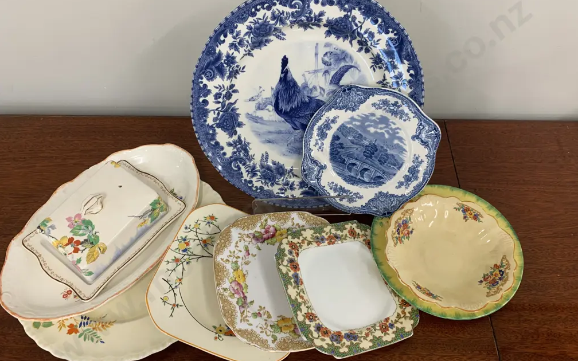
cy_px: 184
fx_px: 441
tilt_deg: -55.2
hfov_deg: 66.5
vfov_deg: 44.5
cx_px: 292
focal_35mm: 28
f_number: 1.8
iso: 64
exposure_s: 1/50
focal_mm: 4.25
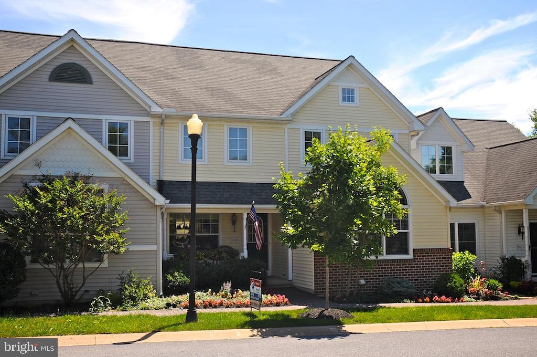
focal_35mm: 38
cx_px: 268
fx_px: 559
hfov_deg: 51.3
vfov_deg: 35.4
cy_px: 178
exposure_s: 1/320
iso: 200
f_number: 9
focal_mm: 25
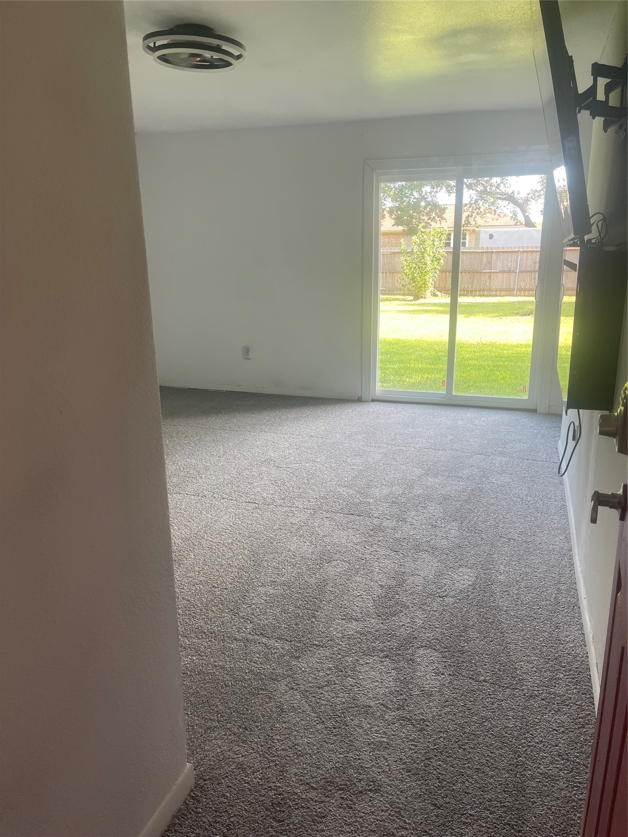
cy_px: 418
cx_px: 314
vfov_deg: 69.4
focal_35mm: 25
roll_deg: +1.6
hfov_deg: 54.9
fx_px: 605
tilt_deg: -14.6
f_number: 1.6
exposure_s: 1/120
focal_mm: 5.1
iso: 100
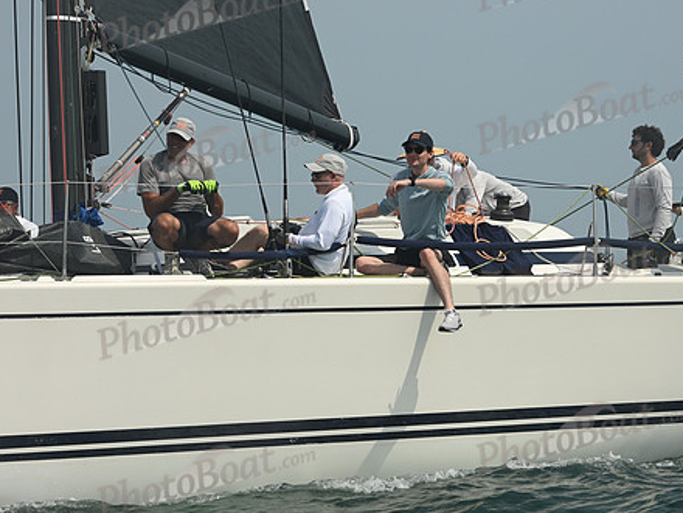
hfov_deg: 13.0
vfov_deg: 9.8
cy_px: 217
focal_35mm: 152
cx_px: 397
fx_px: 2999
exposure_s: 1/1250
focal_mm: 120
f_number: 9
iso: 320
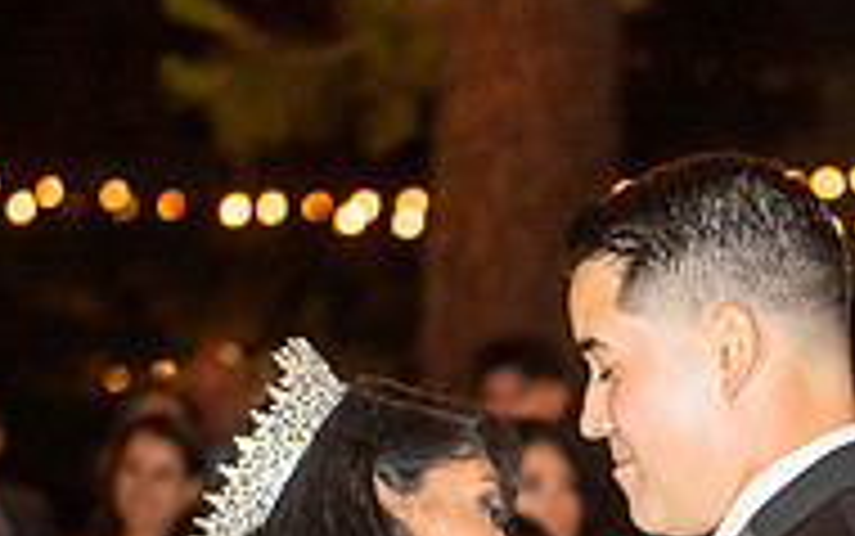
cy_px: 669
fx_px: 5083
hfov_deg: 9.6
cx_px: 747
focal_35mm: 218
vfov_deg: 6.0
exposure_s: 1/125
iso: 1250
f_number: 2.8
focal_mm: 70
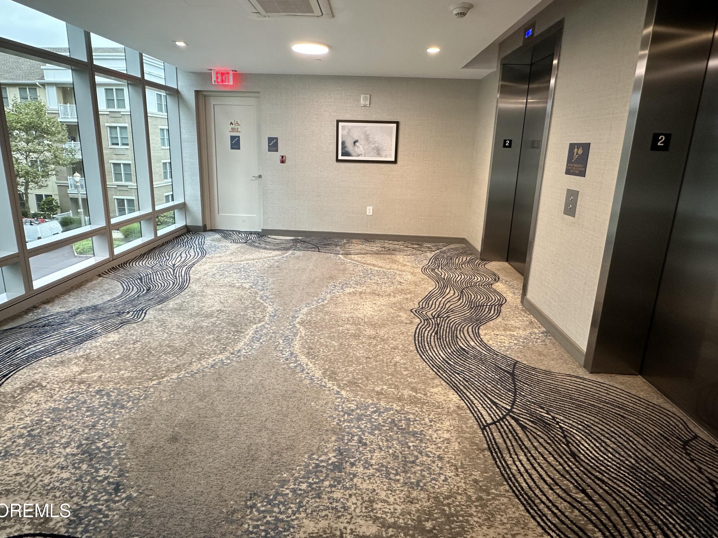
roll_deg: -1.8
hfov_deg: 91.0
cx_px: 354
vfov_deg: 73.9
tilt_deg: -11.0
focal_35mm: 17
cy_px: 214
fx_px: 353
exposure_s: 1/60
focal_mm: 2.22
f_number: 2.2
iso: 160
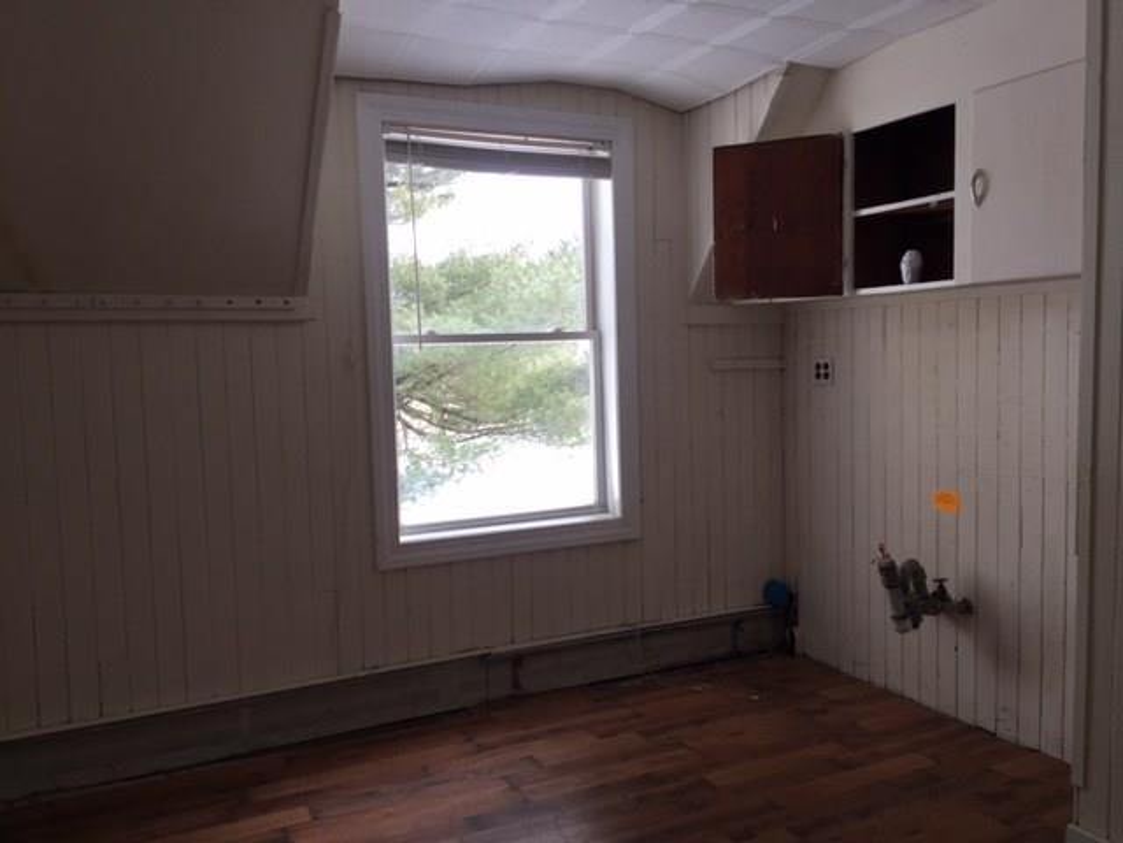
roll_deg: +2.3
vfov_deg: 48.2
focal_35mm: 29
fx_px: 941
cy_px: 422
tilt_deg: -3.7
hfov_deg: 61.7
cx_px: 562
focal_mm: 4.15
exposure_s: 1/60
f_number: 2.2
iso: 32
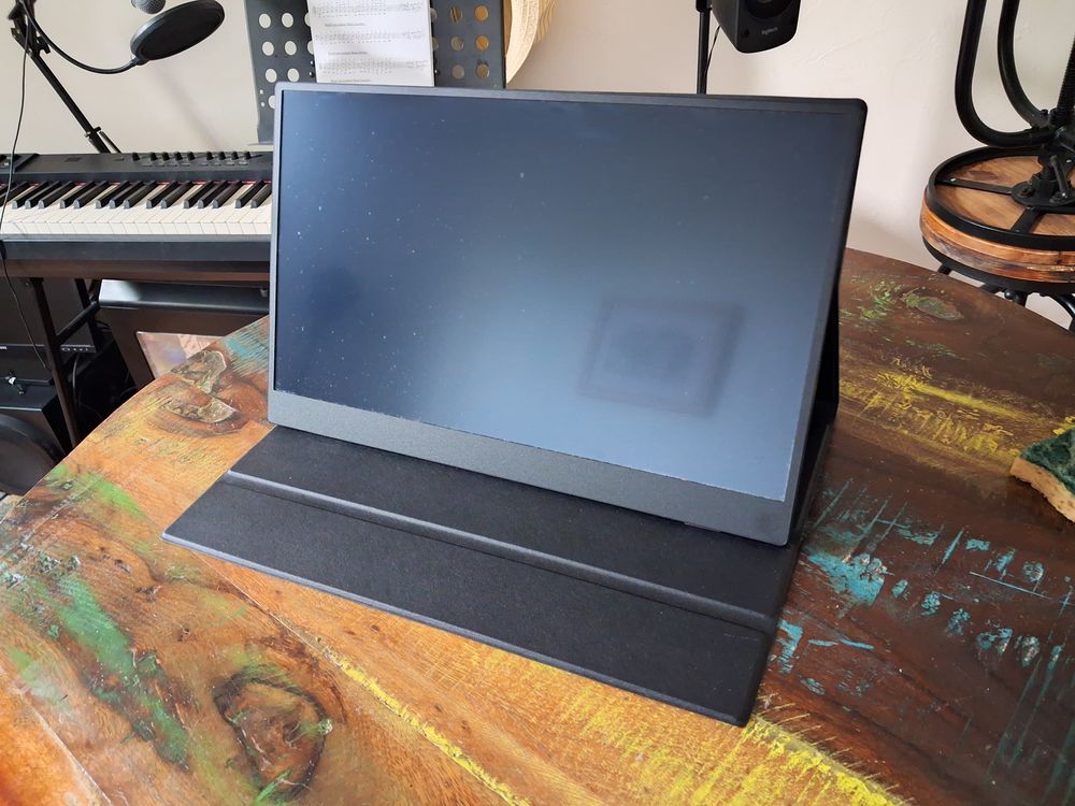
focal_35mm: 27
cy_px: 403
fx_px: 838
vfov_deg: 51.4
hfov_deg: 65.3
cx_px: 538
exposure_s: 1/13
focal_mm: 4
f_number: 1.8
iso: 1000
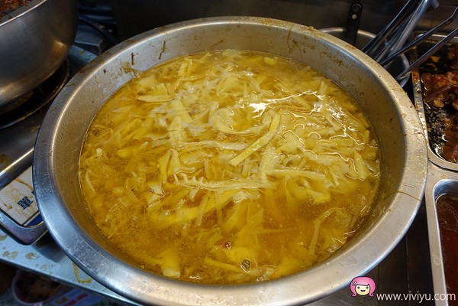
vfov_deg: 53.1
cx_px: 229
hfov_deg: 73.7
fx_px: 305
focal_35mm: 24
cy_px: 153
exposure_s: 1/60
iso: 250
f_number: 2.8
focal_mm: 8.8
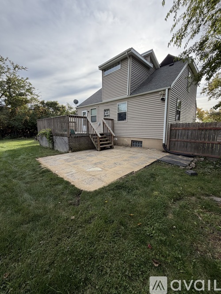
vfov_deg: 102.1
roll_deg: -0.3
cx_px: 110
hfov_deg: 85.7
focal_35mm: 14
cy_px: 147
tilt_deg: -8.4
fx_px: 119
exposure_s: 1/770
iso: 40
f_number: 2.2
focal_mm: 2.22
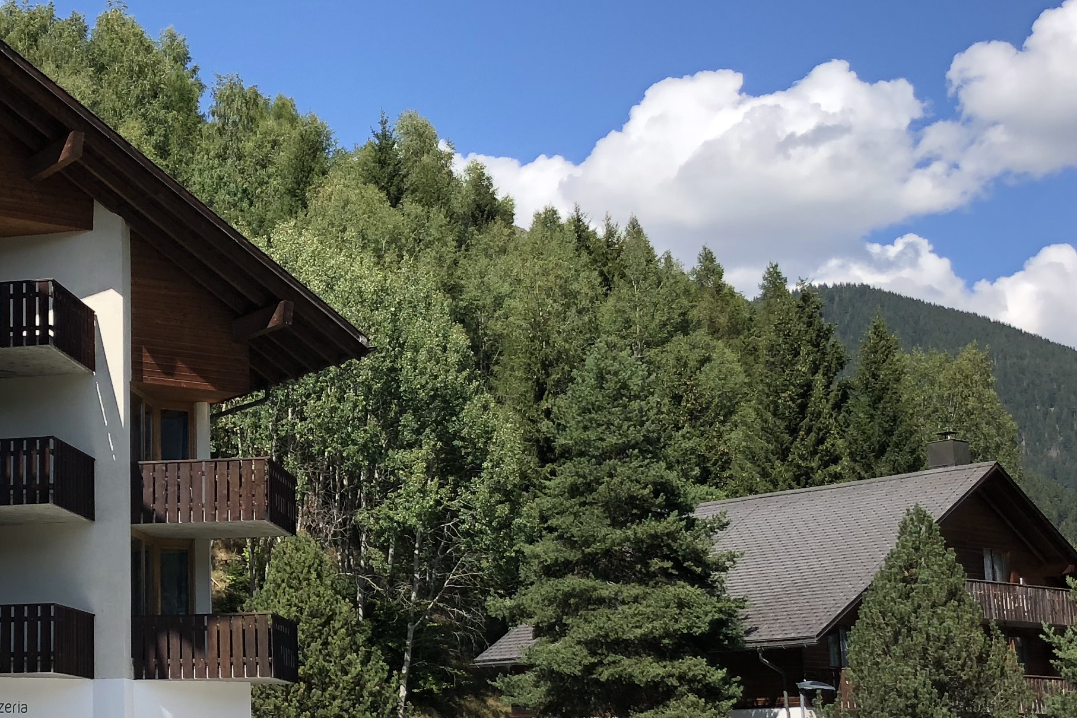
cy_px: 475
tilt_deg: +9.0
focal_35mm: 67
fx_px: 2004
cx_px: 170
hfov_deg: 29.2
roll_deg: +0.5
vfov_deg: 20.2
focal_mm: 3.99
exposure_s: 1/1600
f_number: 1.8
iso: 20
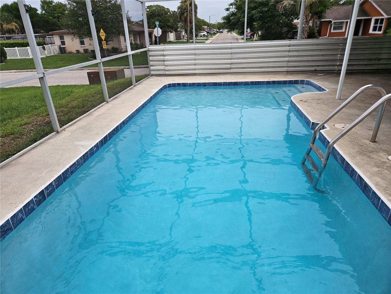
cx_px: 196
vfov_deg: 58.9
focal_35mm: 23
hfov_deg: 73.9
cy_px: 147
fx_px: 260
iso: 40
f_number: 1.8
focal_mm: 5.4
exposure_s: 1/2000
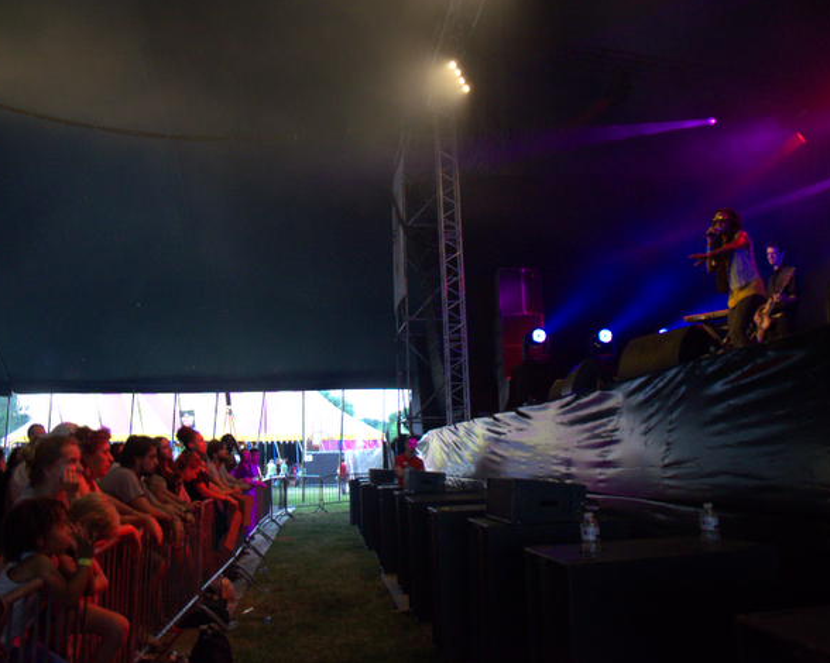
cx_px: 398
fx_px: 761
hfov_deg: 57.2
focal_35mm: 31
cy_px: 330
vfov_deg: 47.1
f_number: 3.5
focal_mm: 18
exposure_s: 1/320
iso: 4000
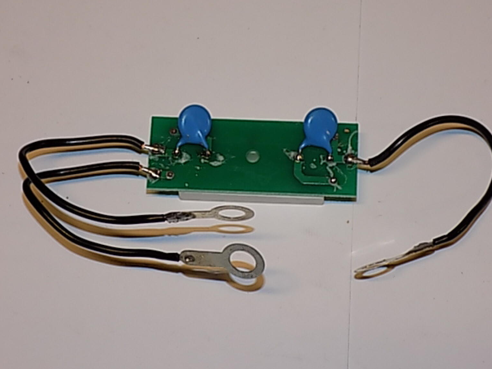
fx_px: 1279
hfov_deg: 21.8
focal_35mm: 90
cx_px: 255
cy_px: 180
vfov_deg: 16.4
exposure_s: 1/30
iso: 200
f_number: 4.4
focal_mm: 15.3
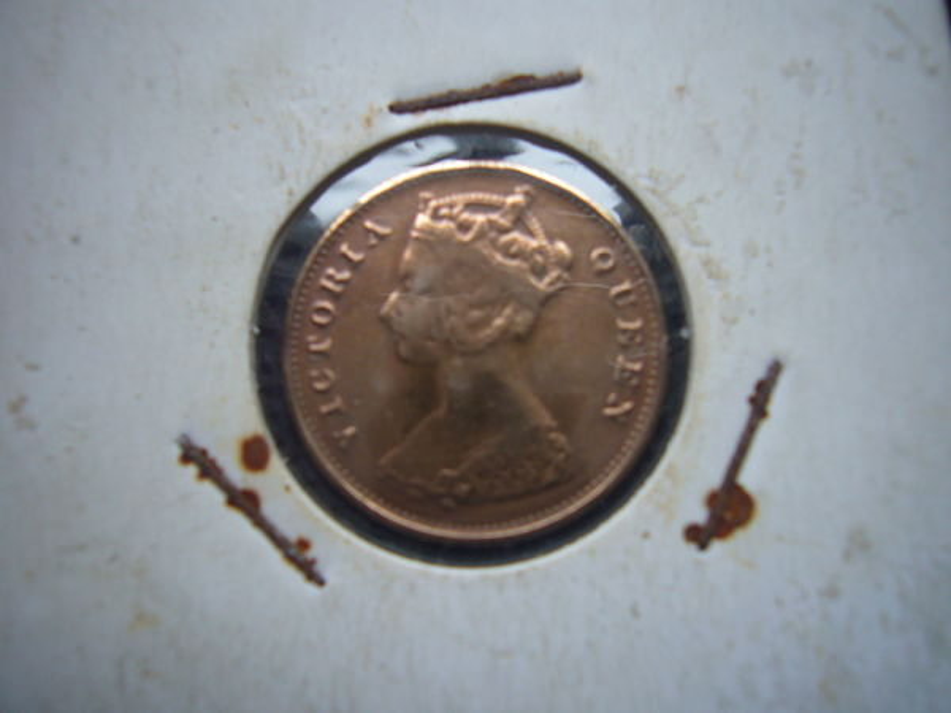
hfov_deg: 63.4
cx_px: 476
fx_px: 769
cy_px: 356
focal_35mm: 28
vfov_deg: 49.7
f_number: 2.8
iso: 80
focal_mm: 4.6
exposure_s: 1/40
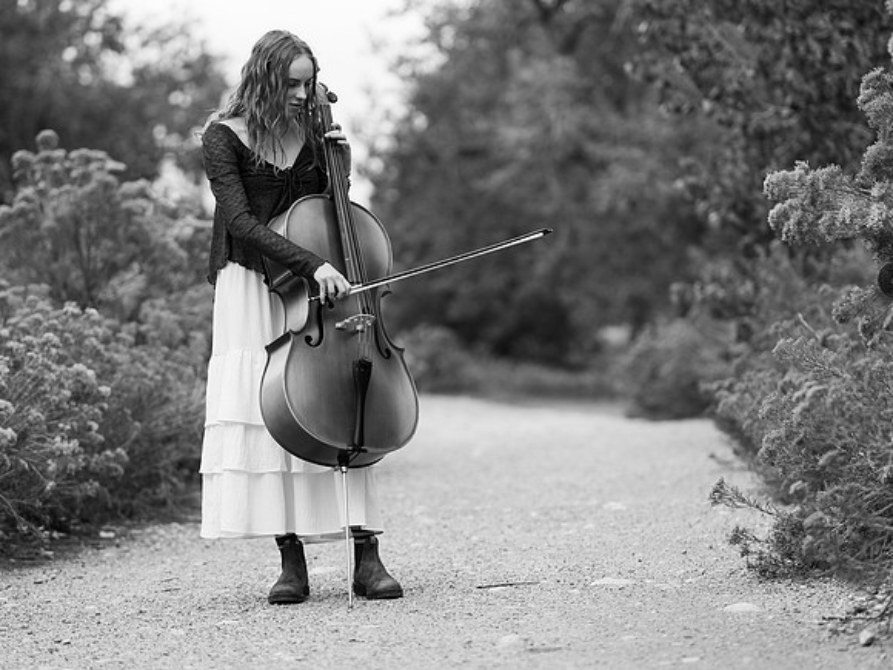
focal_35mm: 131
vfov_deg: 11.3
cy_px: 335
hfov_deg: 15.1
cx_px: 446
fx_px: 3378
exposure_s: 1/500
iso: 250
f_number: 2.8
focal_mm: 121
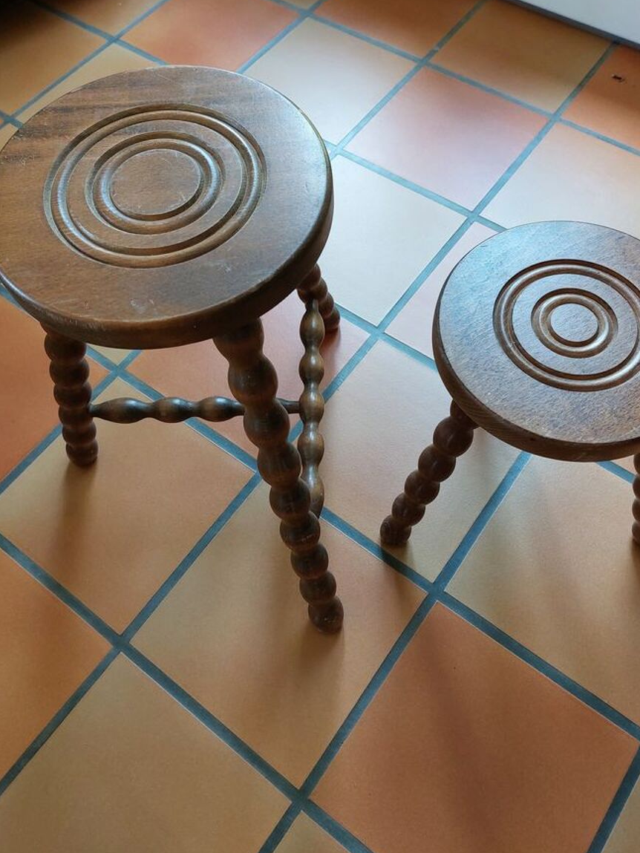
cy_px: 389
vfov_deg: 61.6
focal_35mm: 29
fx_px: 715
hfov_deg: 48.2
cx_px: 334
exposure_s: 1/100
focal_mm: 5.23
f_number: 1.8
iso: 160
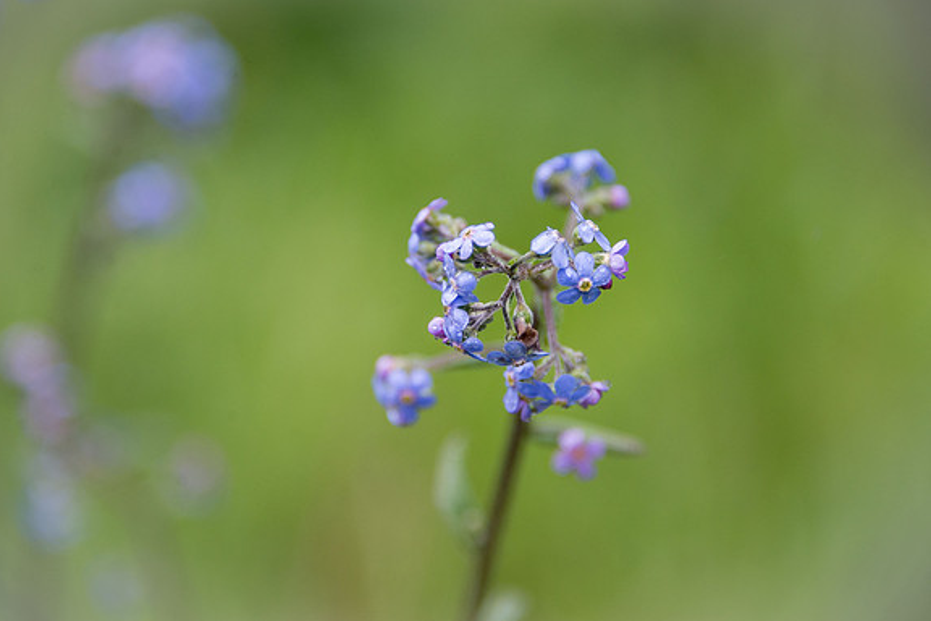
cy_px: 289
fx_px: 8378
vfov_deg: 4.2
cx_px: 474
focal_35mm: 324
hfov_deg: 6.4
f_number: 5.6
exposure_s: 1/1600
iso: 1600
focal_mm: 300
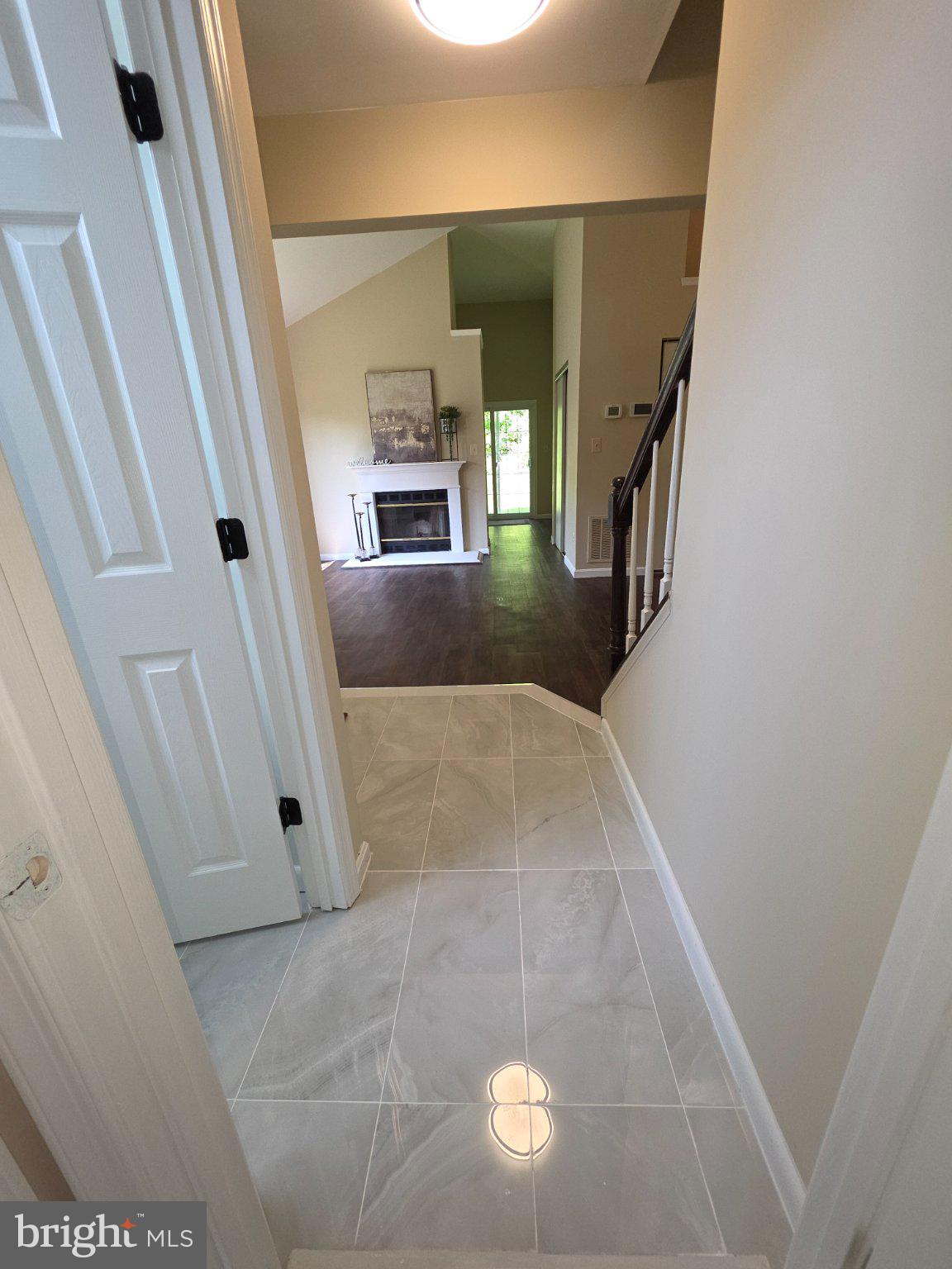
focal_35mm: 13
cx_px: 476
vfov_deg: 106.2
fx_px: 477
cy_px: 634
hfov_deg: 89.9
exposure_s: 1/60
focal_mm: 2.2
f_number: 1.9
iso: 50
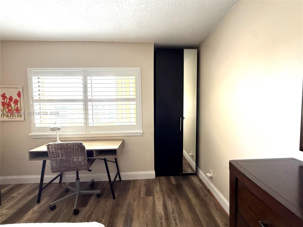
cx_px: 152
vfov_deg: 85.7
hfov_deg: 102.1
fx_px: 123
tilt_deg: -2.6
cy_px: 114
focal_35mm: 14
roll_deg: +0.4
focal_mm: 2.22
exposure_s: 1/99
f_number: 2.2
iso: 200
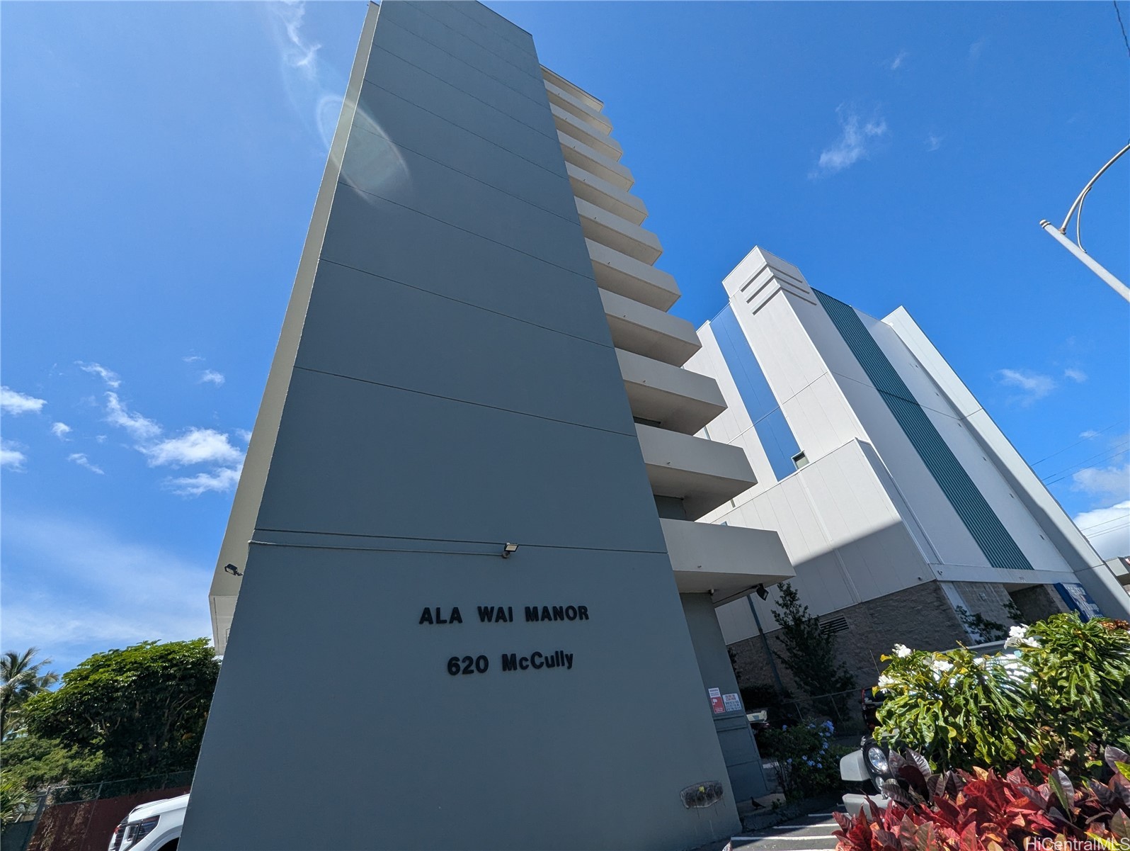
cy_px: 426
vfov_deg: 90.0
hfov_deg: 106.1
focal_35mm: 13
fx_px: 425
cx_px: 565
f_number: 2.2
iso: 49
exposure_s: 1/1597
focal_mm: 1.95
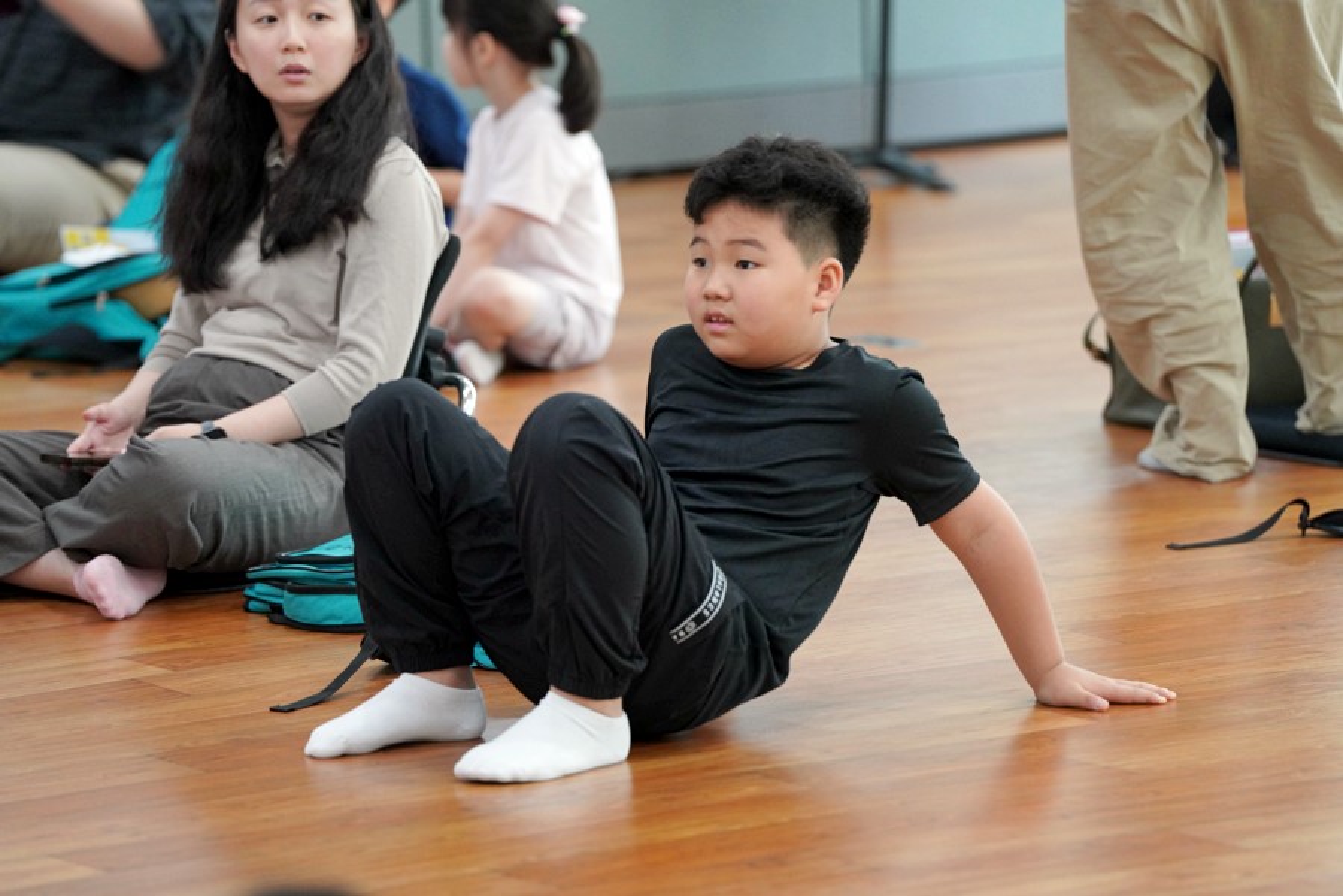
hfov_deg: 10.3
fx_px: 7461
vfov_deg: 6.9
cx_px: 672
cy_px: 448
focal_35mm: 200
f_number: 4
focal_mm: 200
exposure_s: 1/250
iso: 3200
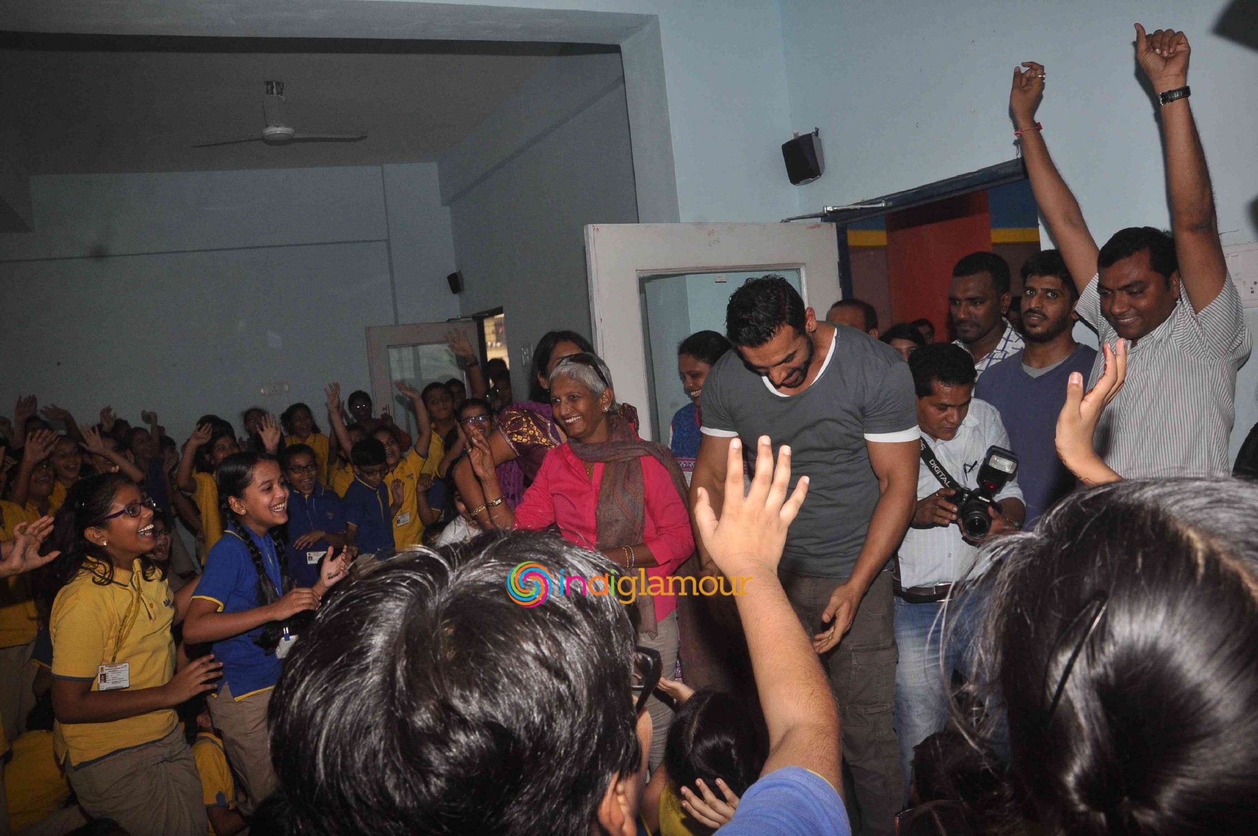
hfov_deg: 67.4
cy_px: 418
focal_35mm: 27
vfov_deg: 47.8
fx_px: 942
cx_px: 629
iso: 640
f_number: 10
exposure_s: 1/250
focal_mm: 18
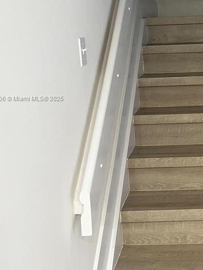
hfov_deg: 24.7
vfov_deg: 33.6
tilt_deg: -2.2
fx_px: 445
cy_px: 99
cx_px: 195
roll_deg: +0.6
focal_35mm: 57
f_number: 1.6
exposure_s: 1/60
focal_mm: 5.1
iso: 250
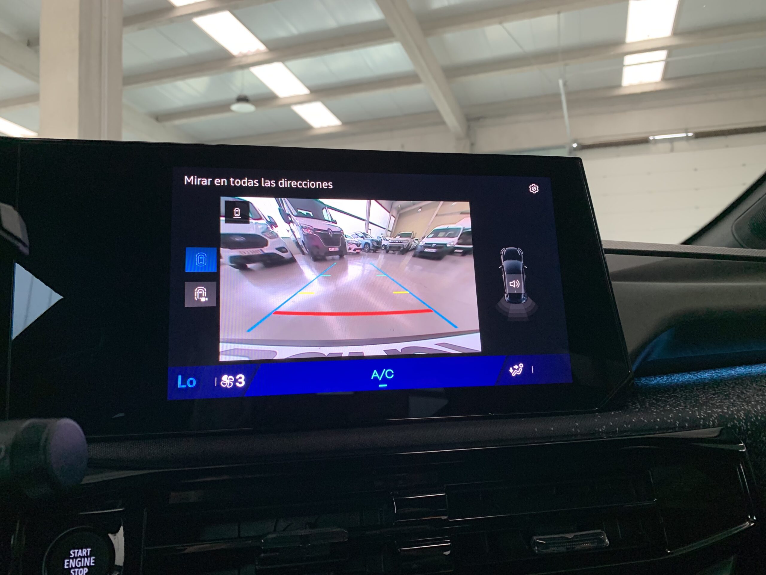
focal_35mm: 26
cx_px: 383
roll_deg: -0.2
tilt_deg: +4.2
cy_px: 288
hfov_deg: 67.3
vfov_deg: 53.1
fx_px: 575
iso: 200
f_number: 1.8
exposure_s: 1/60
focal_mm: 4.25
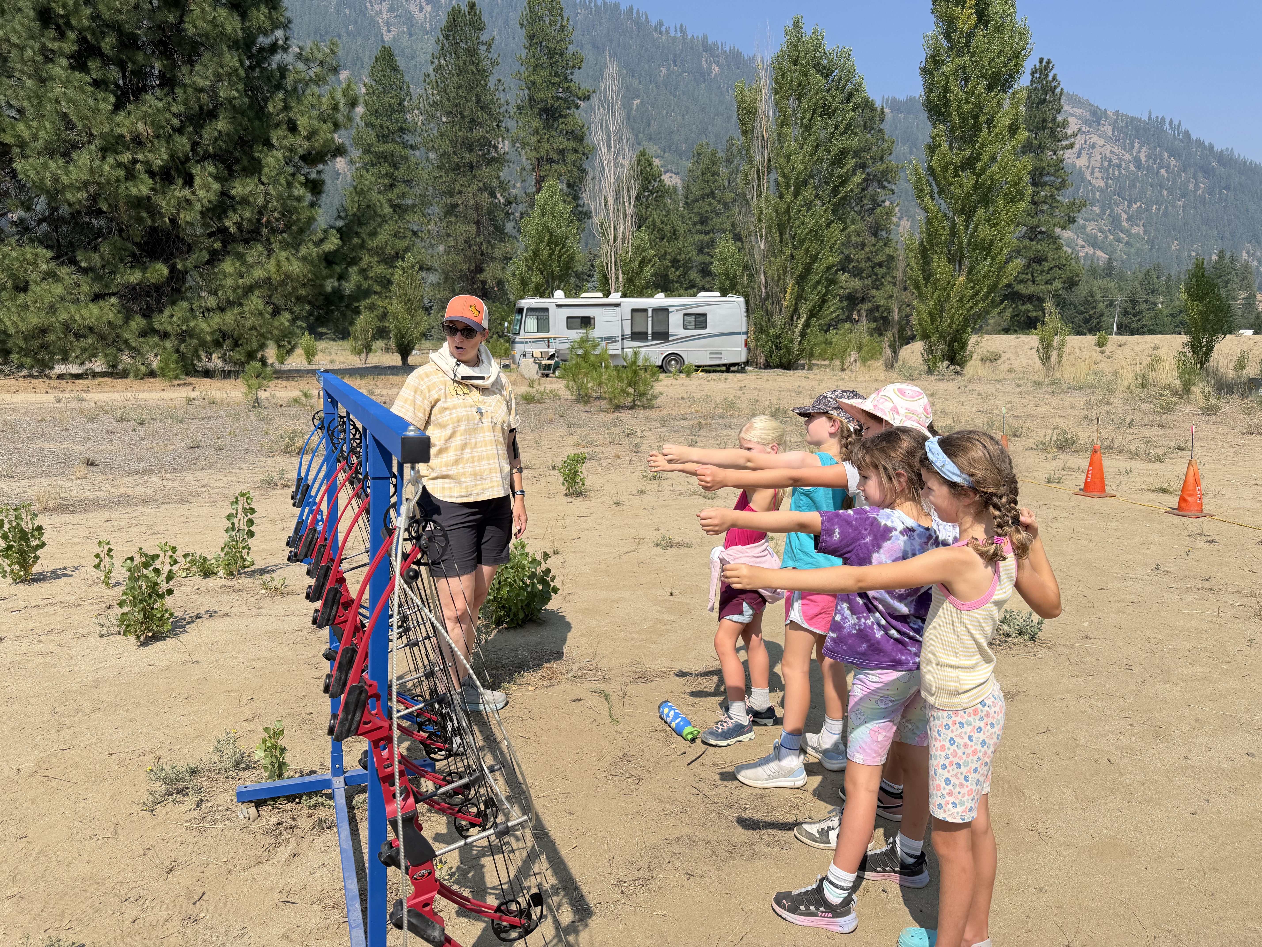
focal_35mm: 24
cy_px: 474
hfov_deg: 71.6
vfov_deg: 56.8
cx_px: 631
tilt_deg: -7.0
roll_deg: -0.3
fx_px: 875
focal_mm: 6.76
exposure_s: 1/5714
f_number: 1.78
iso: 80
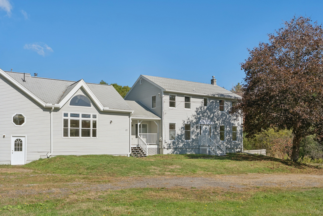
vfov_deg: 37.9
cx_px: 162
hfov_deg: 54.4
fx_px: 314
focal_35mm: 35
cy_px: 108
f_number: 7.1
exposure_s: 1/1250
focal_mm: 35
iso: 320
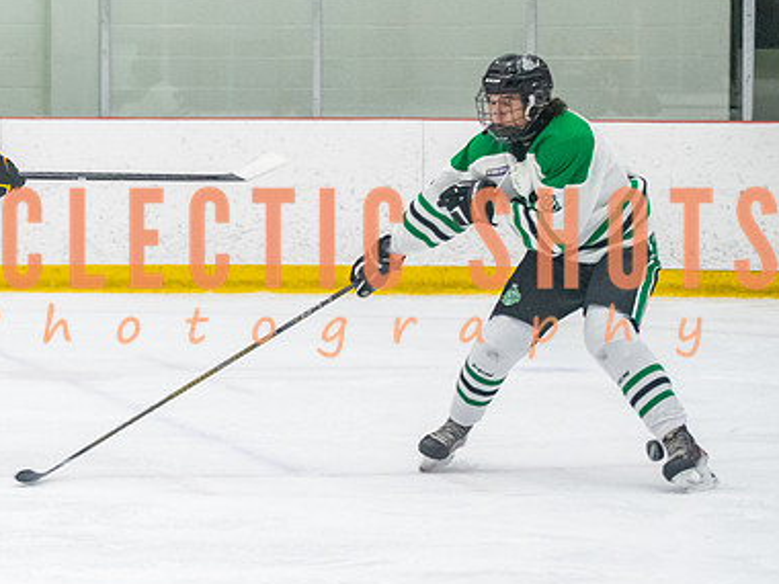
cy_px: 257
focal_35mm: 205
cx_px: -146
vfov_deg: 7.2
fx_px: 4613
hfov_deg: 9.5
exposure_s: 1/800
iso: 4000
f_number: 2.8
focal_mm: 82
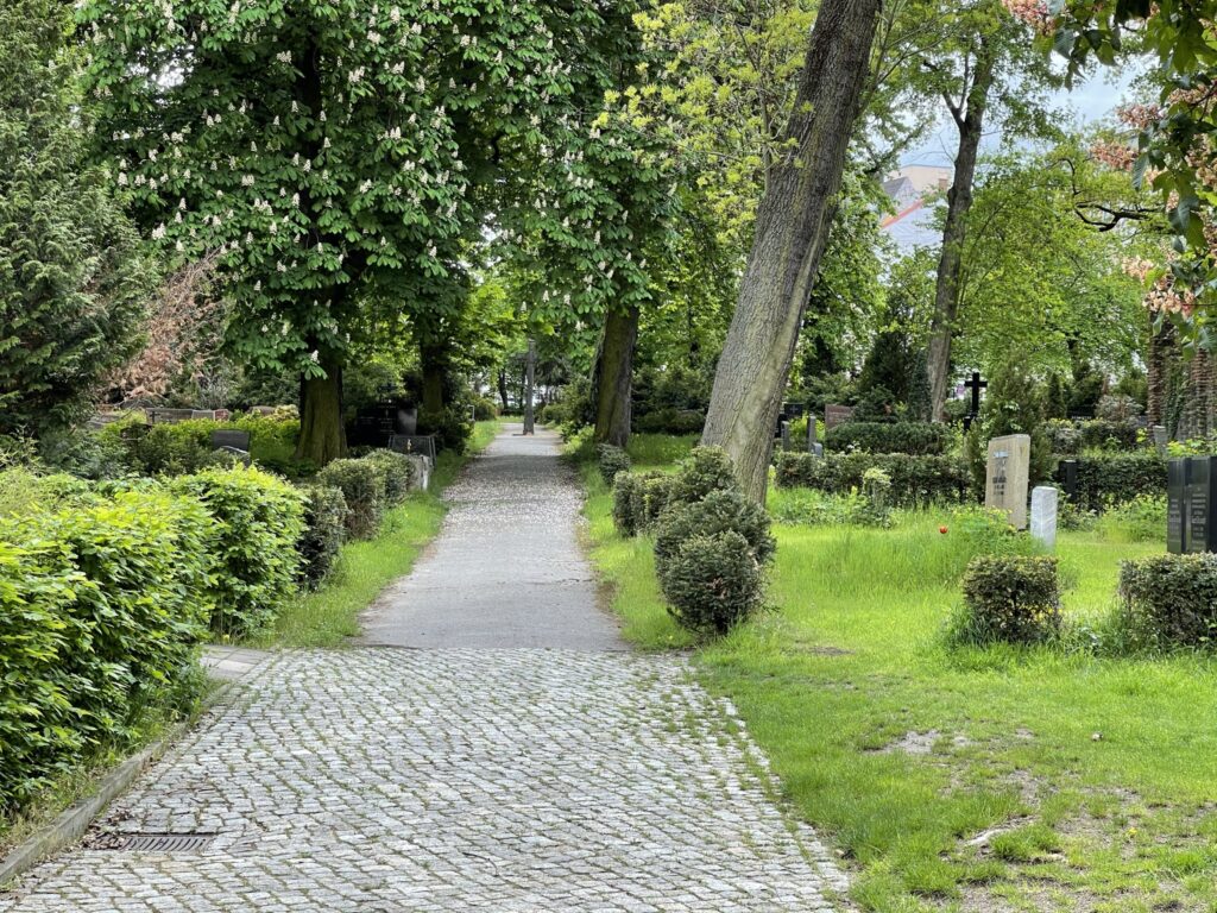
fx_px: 2250
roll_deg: -0.7
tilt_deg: +1.8
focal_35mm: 64
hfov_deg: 30.3
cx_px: 608
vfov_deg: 22.9
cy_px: 456
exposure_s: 1/157
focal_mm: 7.5
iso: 20
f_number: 2.2
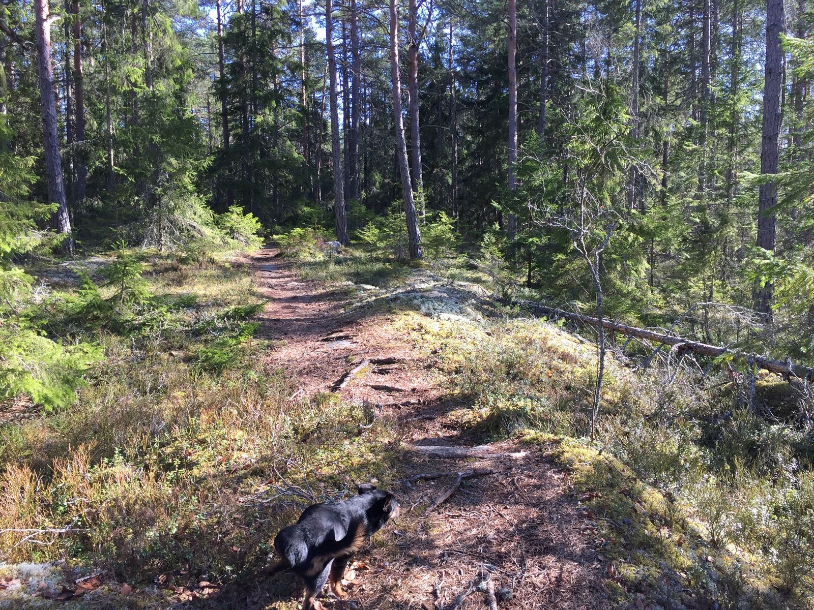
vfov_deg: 48.2
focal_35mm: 29
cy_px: 305
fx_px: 682
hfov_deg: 61.7
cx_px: 407
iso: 32
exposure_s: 1/200
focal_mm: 4.15
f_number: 2.2
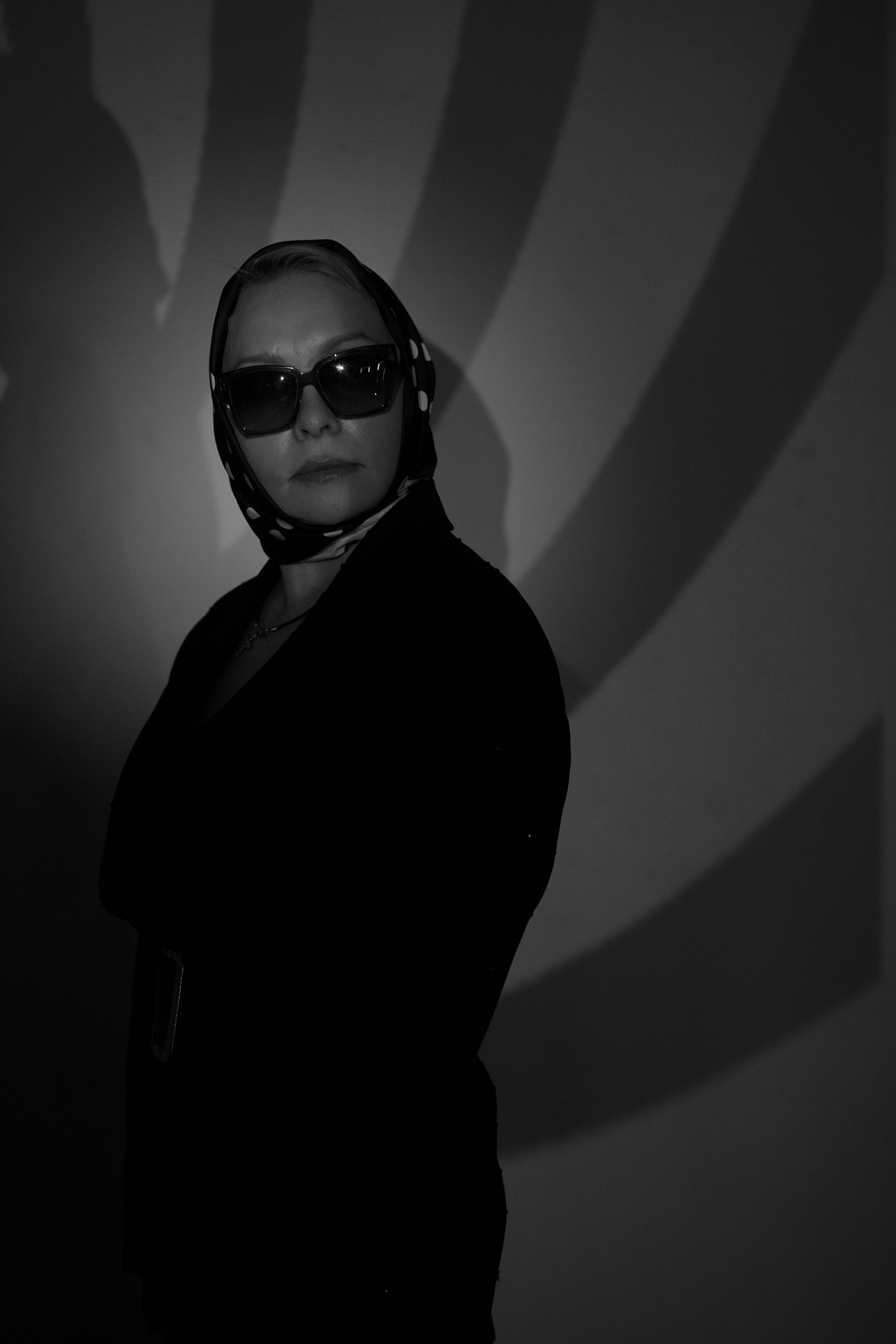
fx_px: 2949
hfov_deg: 17.3
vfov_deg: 25.7
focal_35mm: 79
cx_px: 448
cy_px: 672
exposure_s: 1/125
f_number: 2.8
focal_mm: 79
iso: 800
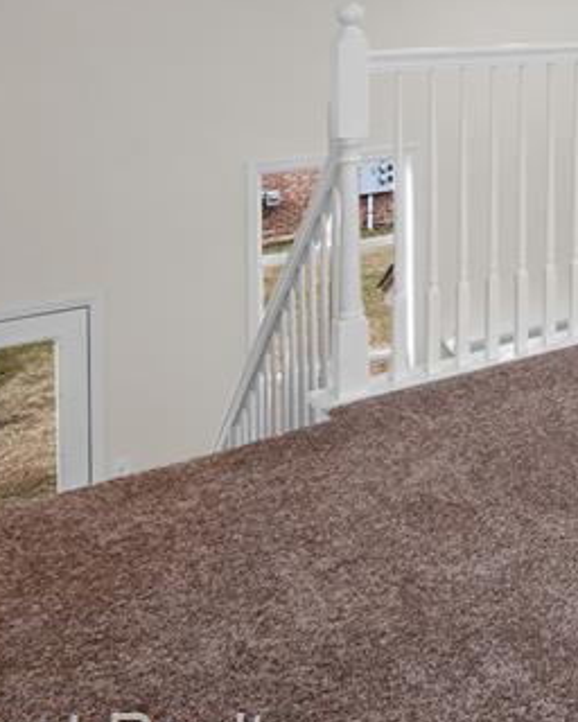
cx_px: 908
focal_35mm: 50
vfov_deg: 34.7
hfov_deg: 23.3
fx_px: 1058
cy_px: 23
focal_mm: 16.5
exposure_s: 1/5
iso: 250
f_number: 9
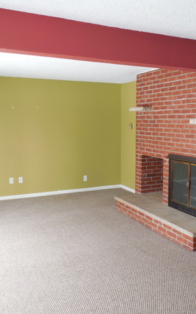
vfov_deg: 54.0
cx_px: 125
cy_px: 159
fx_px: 308
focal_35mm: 36
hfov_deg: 35.1
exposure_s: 1/40
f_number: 3.3
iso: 125
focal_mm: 4.5
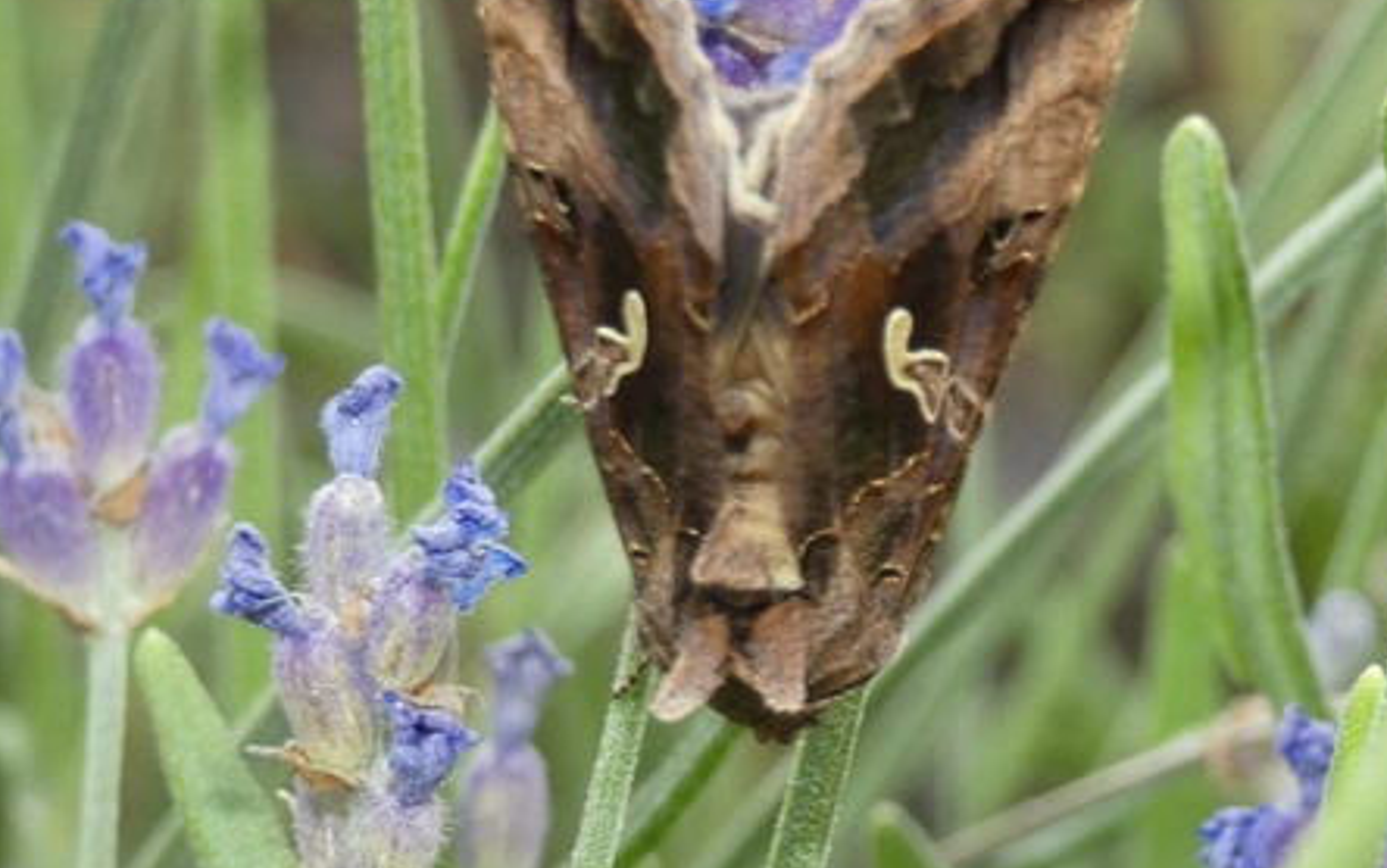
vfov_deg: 7.7
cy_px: 328
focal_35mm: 171
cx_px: 834
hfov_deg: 12.2
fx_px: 6467
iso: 125
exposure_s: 1/60
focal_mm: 20.1
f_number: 5
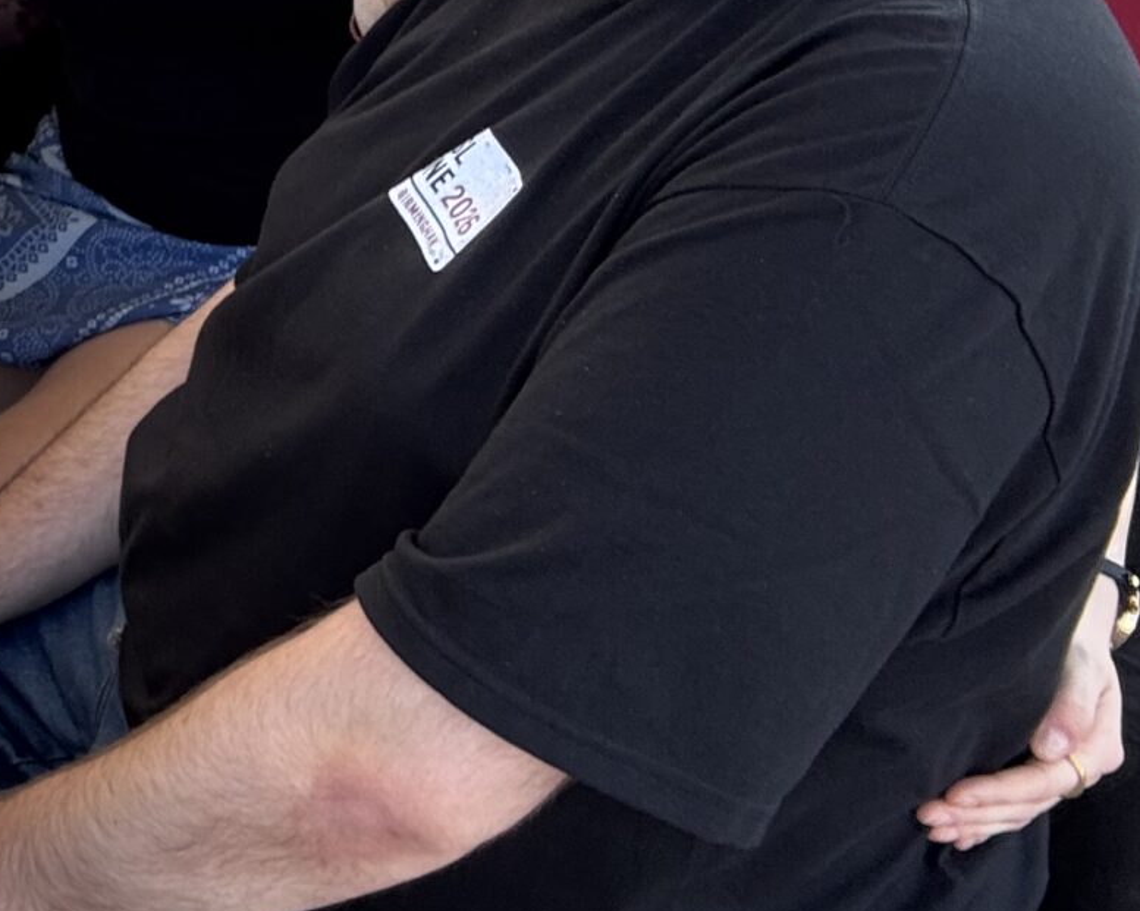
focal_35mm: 74
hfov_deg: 22.0
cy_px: -66
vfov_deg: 19.9
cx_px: -492
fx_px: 2496
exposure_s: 1/125
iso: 20
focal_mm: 2.69
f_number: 1.9
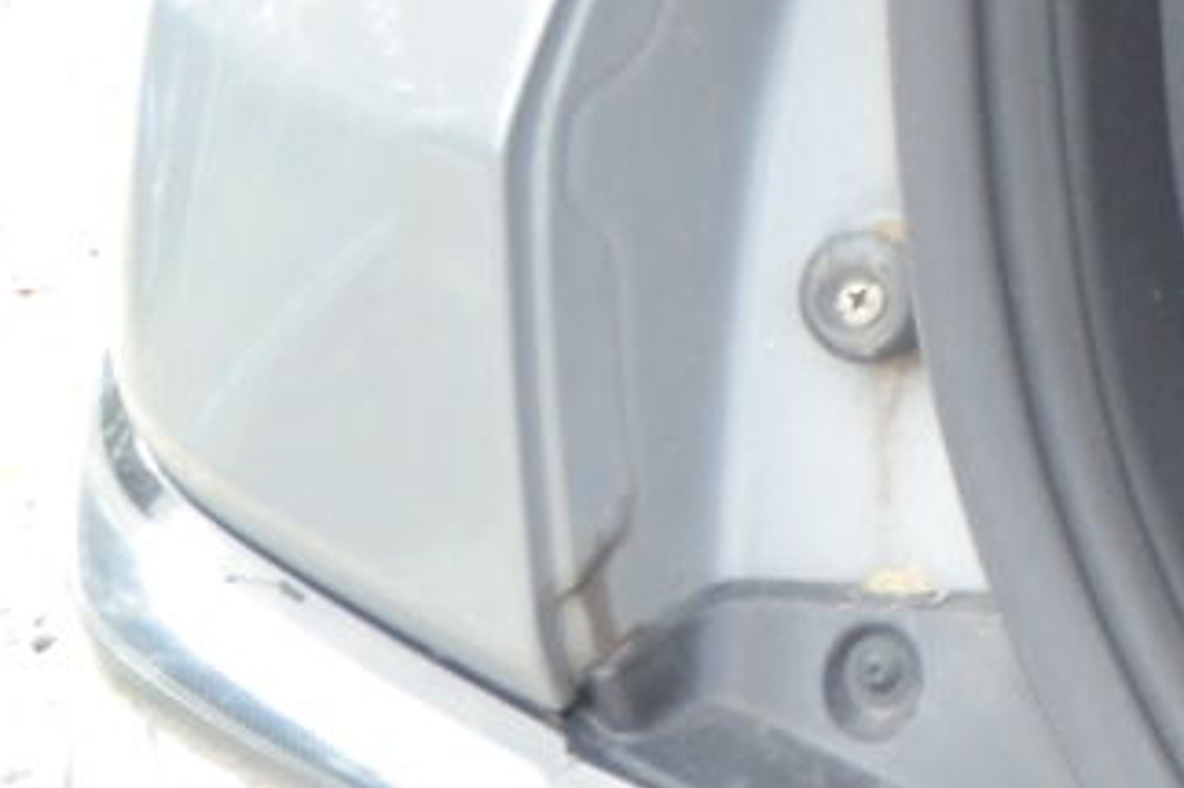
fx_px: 7034
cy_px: -385
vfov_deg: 6.3
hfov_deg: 8.2
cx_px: 3501
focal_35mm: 214
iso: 400
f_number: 5.6
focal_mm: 24
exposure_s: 1/125
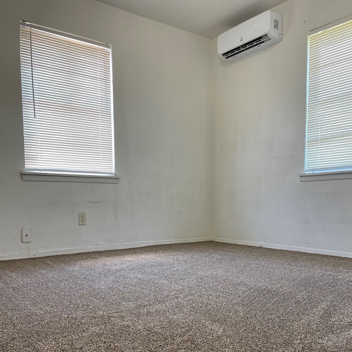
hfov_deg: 52.5
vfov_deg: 51.7
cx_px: 176
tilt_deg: -4.8
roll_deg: -1.2
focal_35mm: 31
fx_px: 357
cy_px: 231
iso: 100
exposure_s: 1/120
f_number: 1.6
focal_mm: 4.2
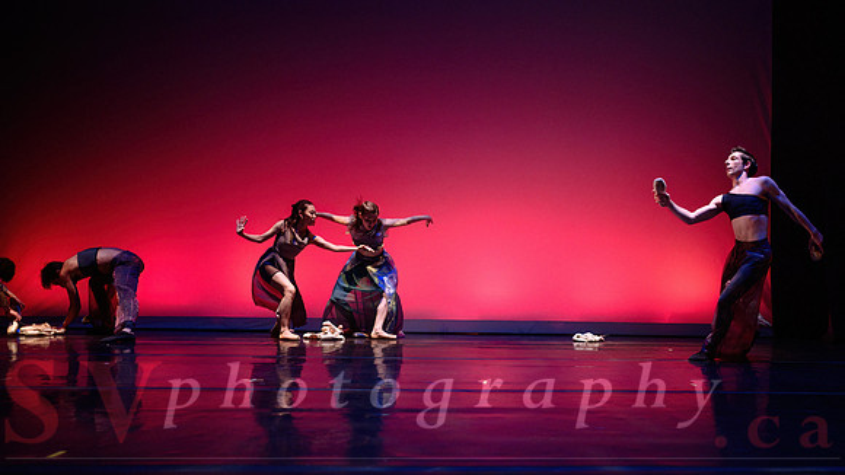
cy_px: 289
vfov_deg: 35.9
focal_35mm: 33
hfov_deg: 59.0
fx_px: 731
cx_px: 548
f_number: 1.4
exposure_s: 1/400
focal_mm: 24
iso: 1000
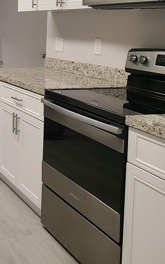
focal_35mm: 57
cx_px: -99
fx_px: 410
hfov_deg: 19.2
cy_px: 67
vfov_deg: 34.9
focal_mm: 5.4
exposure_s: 1/60
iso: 64
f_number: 1.8
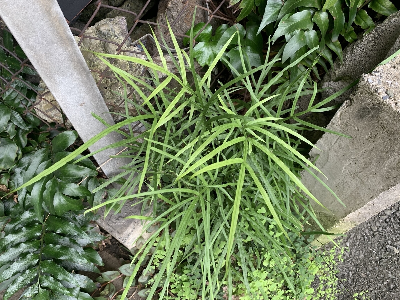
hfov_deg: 67.3
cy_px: 150
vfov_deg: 53.1
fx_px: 300
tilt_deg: -55.8
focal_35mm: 26
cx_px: 200
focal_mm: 4.25
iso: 64
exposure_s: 1/121
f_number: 1.8
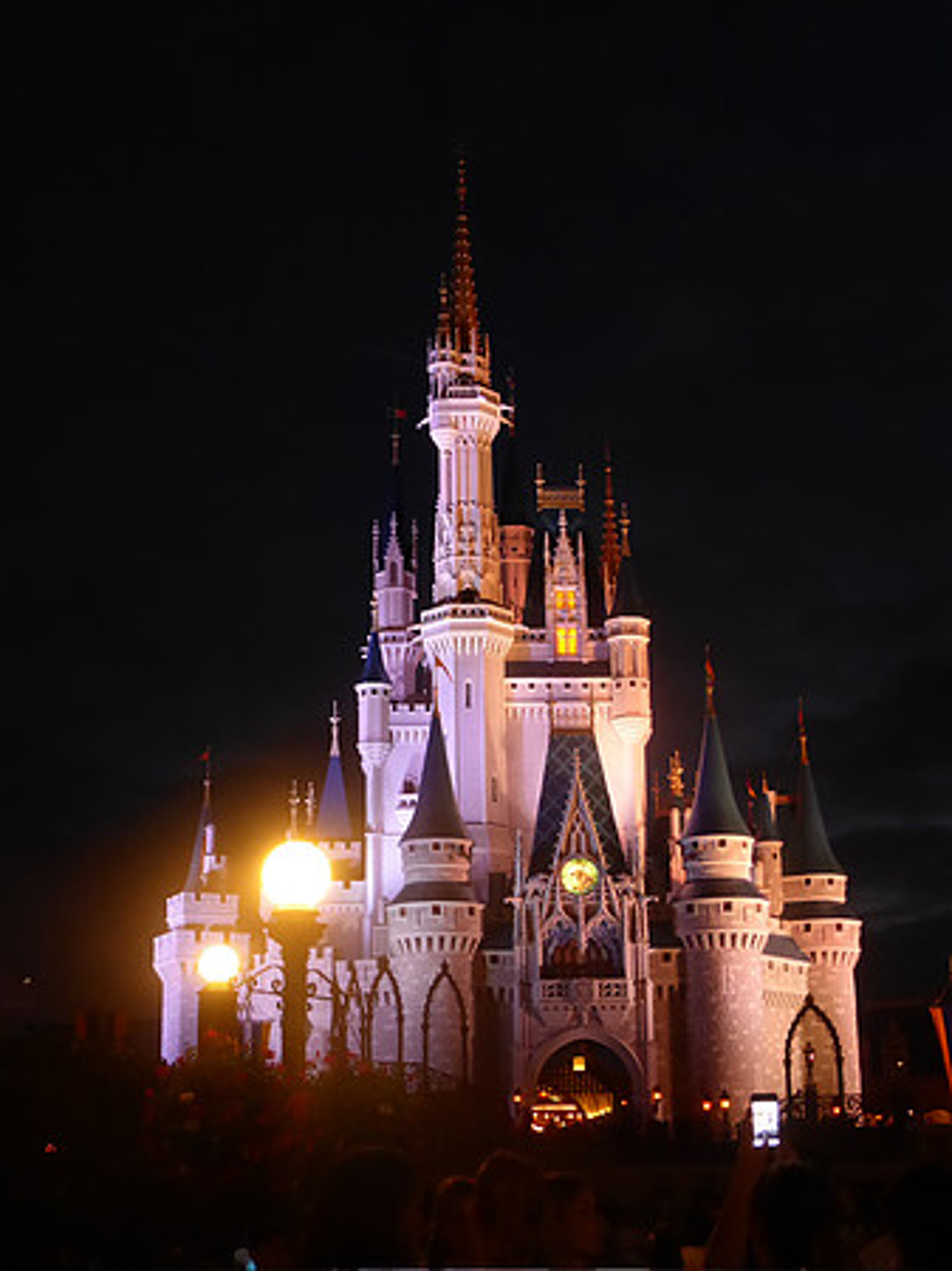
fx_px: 1798
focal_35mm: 49
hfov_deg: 29.6
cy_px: 636
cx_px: 476
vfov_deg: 38.9
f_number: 4.2
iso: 800
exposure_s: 1/8
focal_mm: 8.5
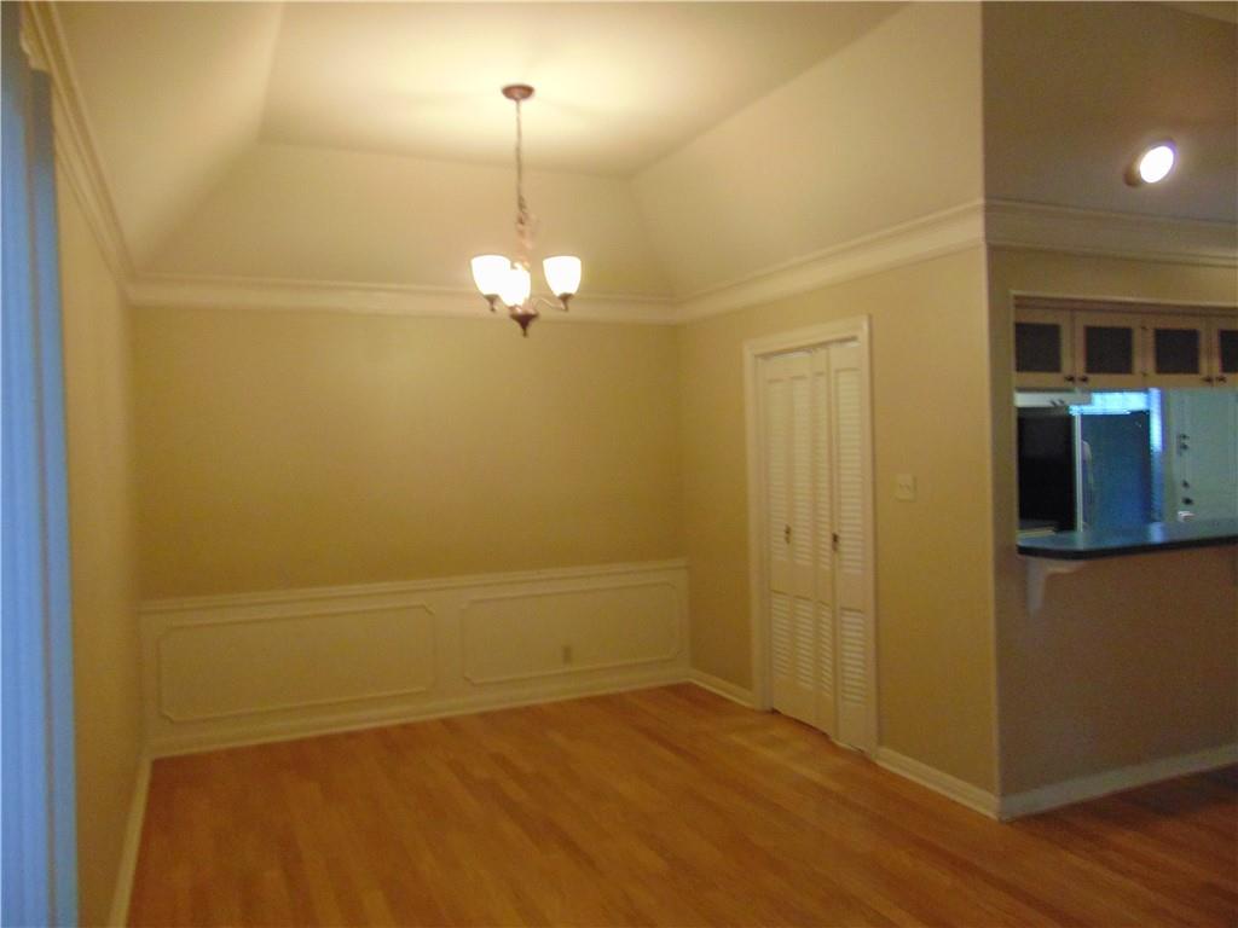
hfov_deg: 69.4
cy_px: 464
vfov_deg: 54.9
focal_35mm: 25
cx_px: 619
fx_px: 894
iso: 400
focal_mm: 4.5
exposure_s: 1/20
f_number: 3
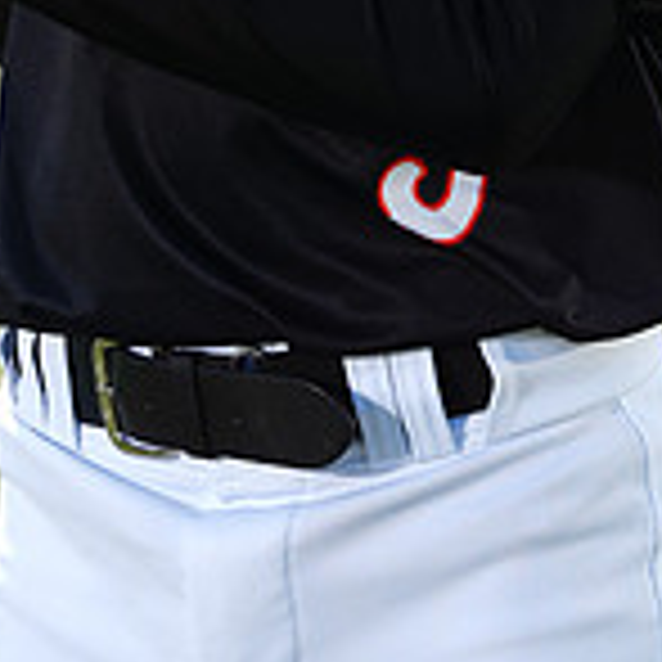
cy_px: -545
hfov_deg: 2.6
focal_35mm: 669
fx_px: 14475
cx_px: 403
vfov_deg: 2.6
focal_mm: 200
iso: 64
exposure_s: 1/250
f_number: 5
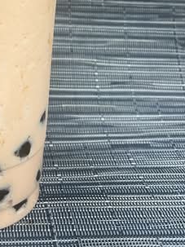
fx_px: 449
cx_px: -17
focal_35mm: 63
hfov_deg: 22.0
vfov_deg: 28.8
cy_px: -1
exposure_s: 1/60
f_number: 1.5
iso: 100
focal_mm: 5.7
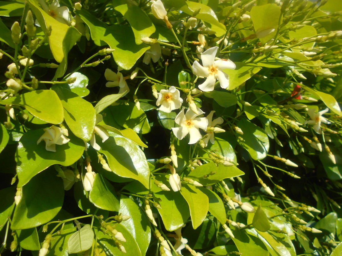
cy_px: 128
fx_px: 257
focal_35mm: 26
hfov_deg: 67.3
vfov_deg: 53.1
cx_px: 171
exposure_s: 1/800
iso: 80
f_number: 3.2
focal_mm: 4.6
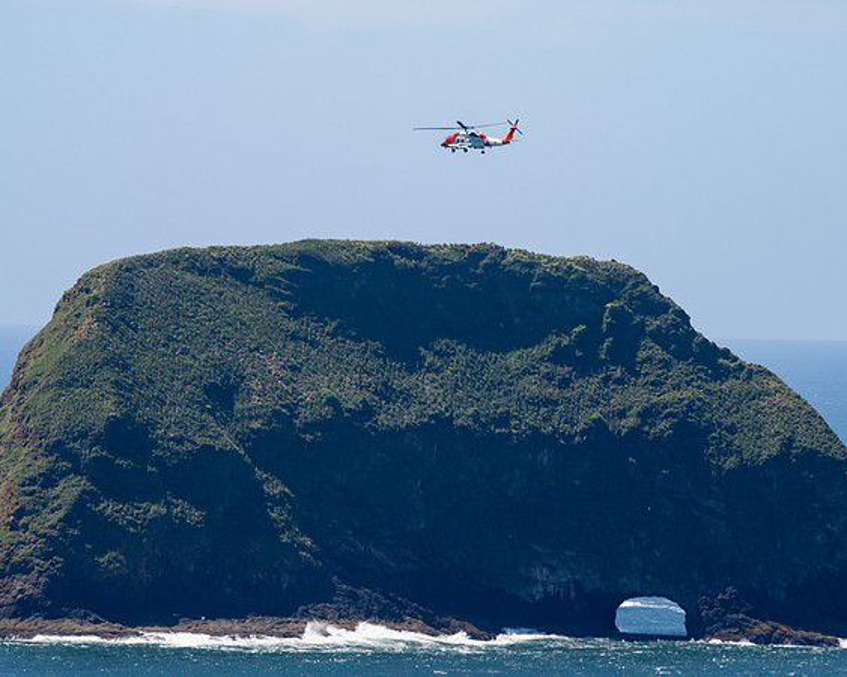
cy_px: 231
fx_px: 11158
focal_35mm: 445
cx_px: 433
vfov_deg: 3.5
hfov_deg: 4.3
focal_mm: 300
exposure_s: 1/2000
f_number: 5.6
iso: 220
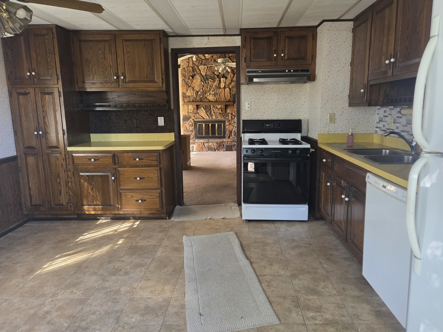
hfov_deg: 69.4
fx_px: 320
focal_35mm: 25
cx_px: 228
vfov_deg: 54.9
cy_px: 159
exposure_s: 1/120
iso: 250
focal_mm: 5.4
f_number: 1.8
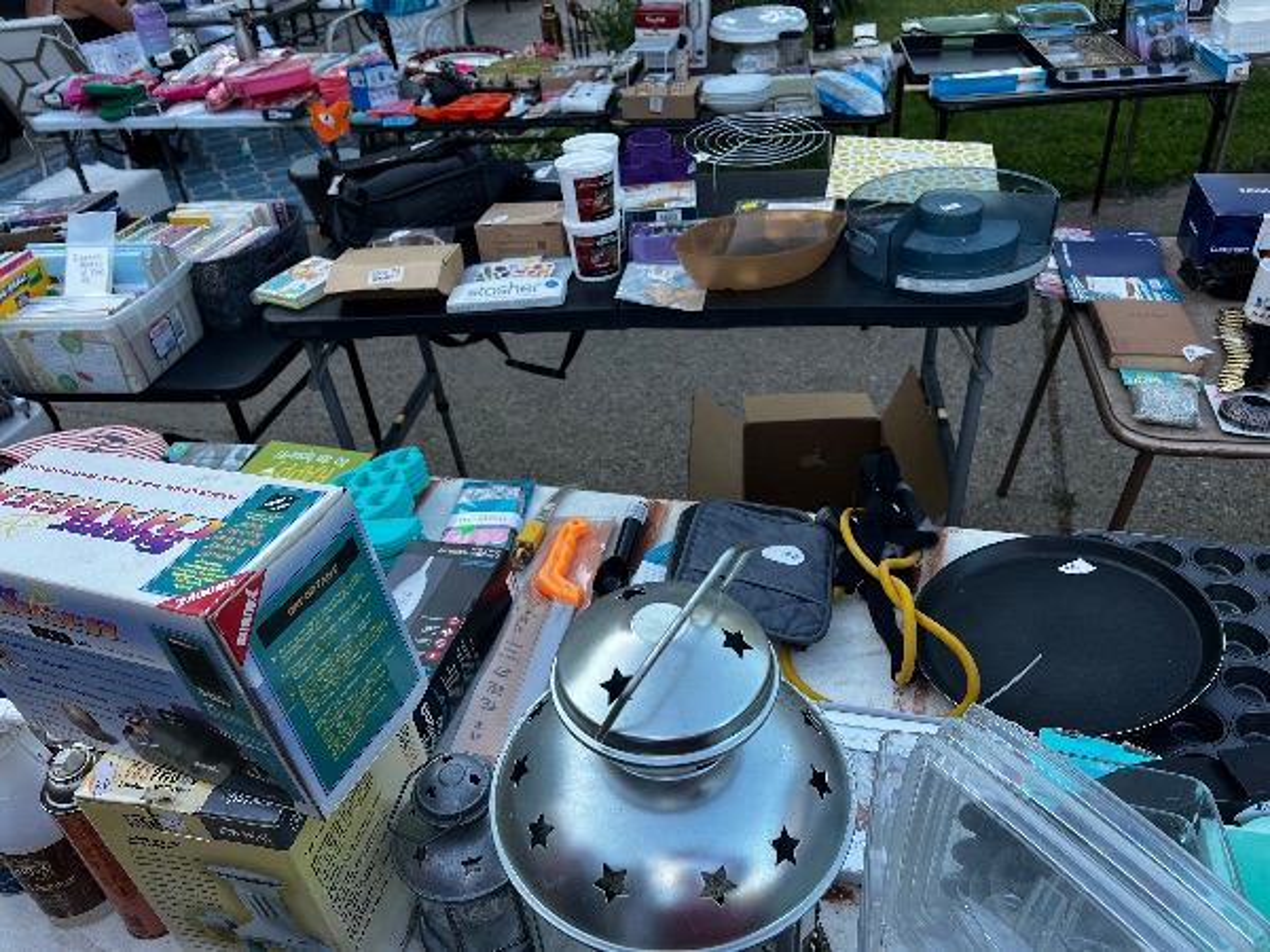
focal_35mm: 26
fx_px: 954
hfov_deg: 67.3
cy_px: 476
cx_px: 635
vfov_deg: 53.1
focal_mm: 5.7
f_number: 1.5
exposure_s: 1/354
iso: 50
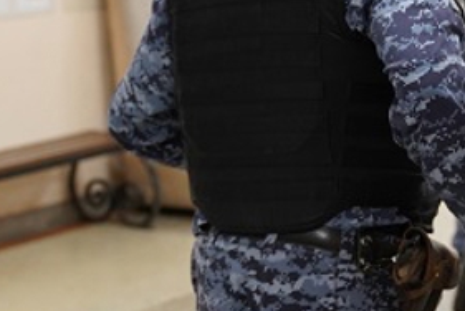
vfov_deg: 12.2
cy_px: 93
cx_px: 331
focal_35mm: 112
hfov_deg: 18.2
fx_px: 1448
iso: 2500
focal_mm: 42
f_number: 2.8
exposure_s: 1/500
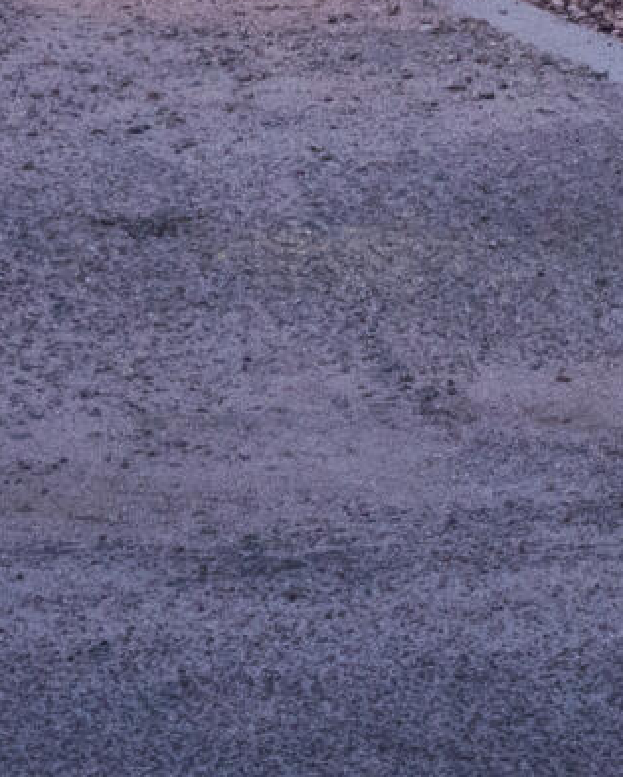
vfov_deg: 6.6
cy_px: -1078
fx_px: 6423
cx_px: 1602
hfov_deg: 5.3
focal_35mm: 279
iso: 1250
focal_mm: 39
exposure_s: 1/3
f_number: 16
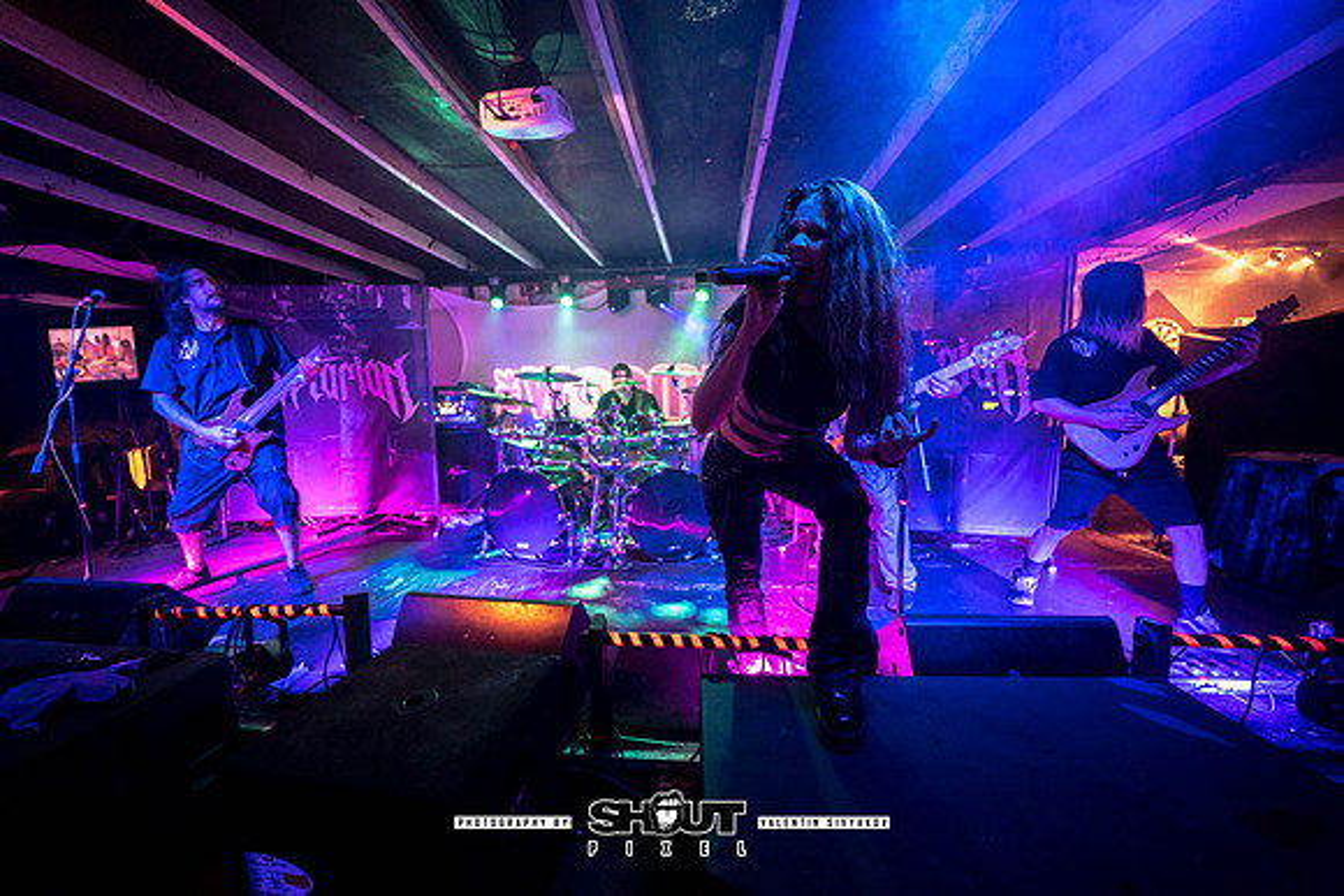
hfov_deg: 104.2
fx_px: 523
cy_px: 448
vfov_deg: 81.2
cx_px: 672
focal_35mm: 14
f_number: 2.8
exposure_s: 1/80
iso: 3200
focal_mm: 14
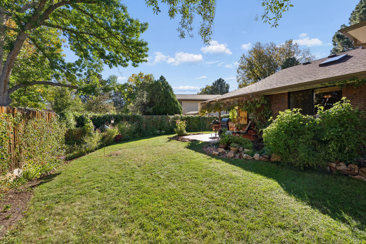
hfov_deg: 100.4
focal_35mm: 15
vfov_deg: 77.4
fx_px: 153
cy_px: 122
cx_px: 183
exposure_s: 1/400
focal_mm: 15
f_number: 9
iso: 200
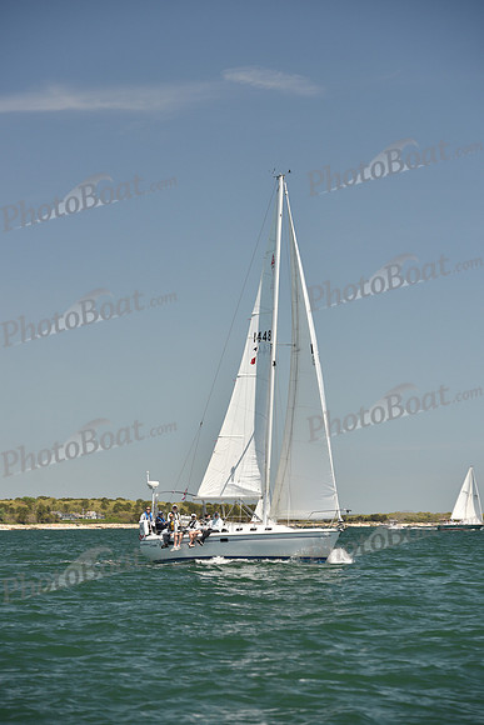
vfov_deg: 17.6
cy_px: 362
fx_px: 2338
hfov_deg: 11.8
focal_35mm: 116
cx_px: 242
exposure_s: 1/800
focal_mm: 116
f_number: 5
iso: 250
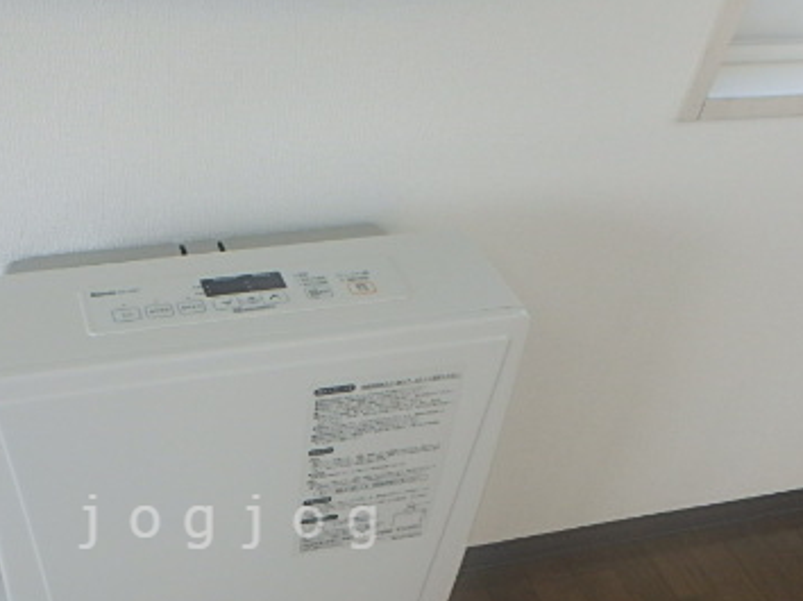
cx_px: 234
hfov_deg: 47.7
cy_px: 522
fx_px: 881
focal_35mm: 38
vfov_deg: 35.8
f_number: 3.5
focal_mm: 3.7
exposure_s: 1/40
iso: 200
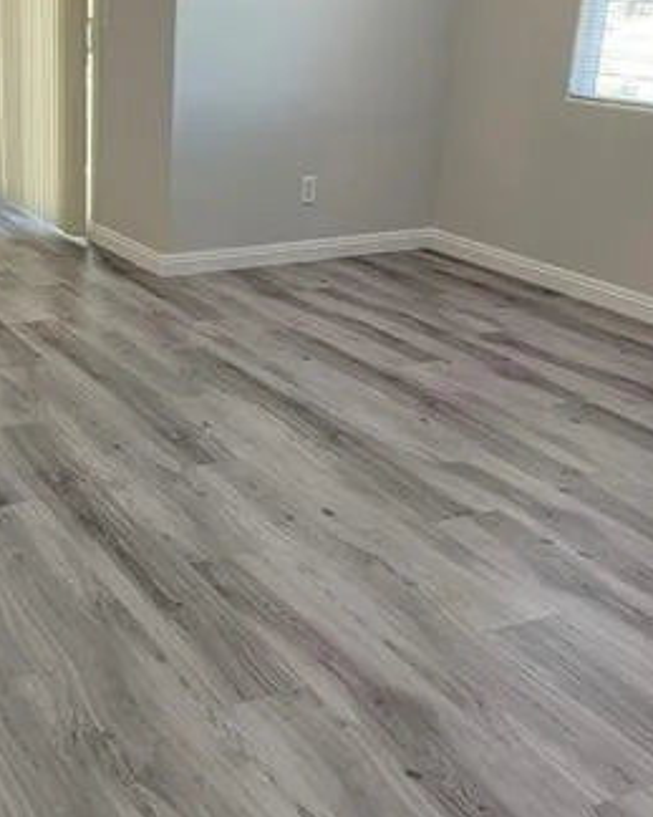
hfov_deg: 31.0
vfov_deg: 39.6
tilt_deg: -19.5
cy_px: 411
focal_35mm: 47
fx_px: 1136
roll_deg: -0.7
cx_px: 98
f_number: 1.8
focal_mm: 4.25
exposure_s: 1/60
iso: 50
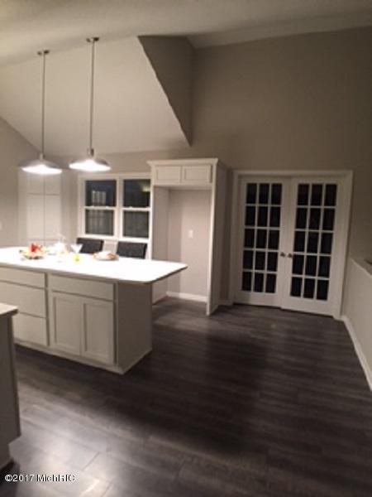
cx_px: 186
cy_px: 248
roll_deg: -2.2
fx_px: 416
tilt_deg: -4.8
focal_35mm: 29
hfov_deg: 48.2
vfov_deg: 61.7
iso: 250
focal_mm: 4.15
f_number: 2.2
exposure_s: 1/24
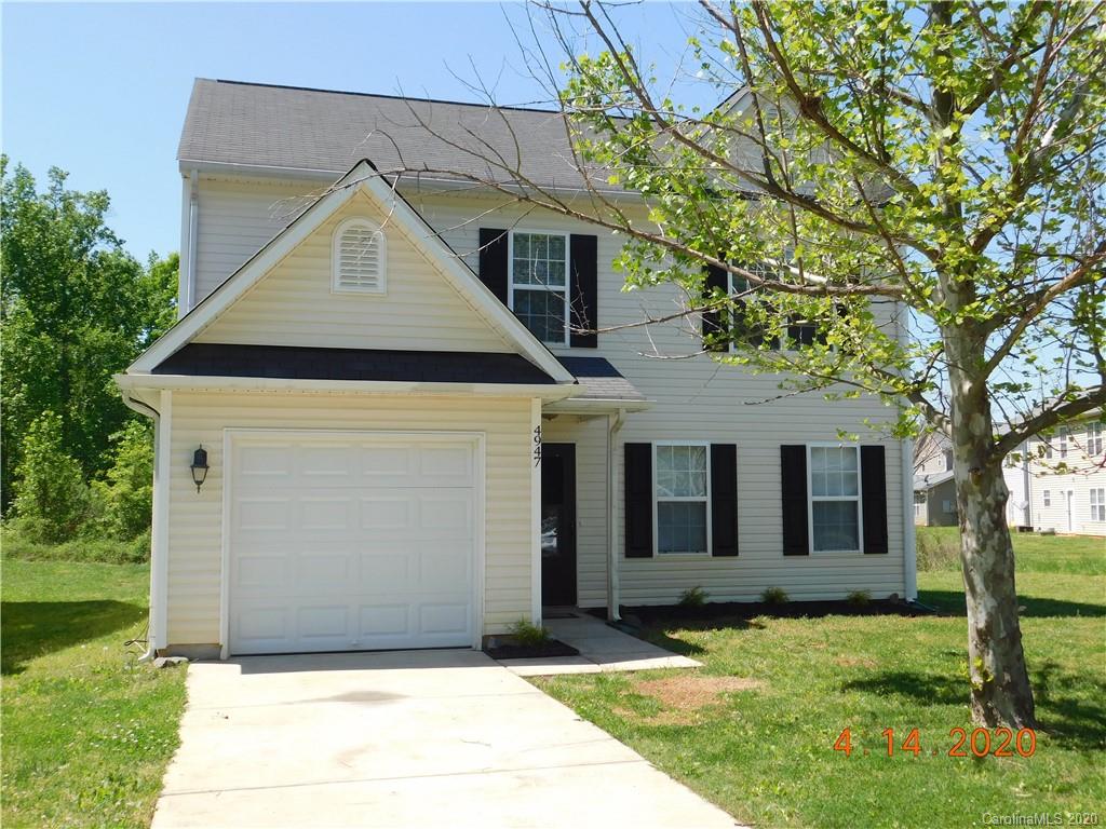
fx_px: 1150
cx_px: 553
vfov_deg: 39.7
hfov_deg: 51.4
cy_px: 414
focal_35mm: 36
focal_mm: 6.3
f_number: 3.5
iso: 125
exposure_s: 1/800
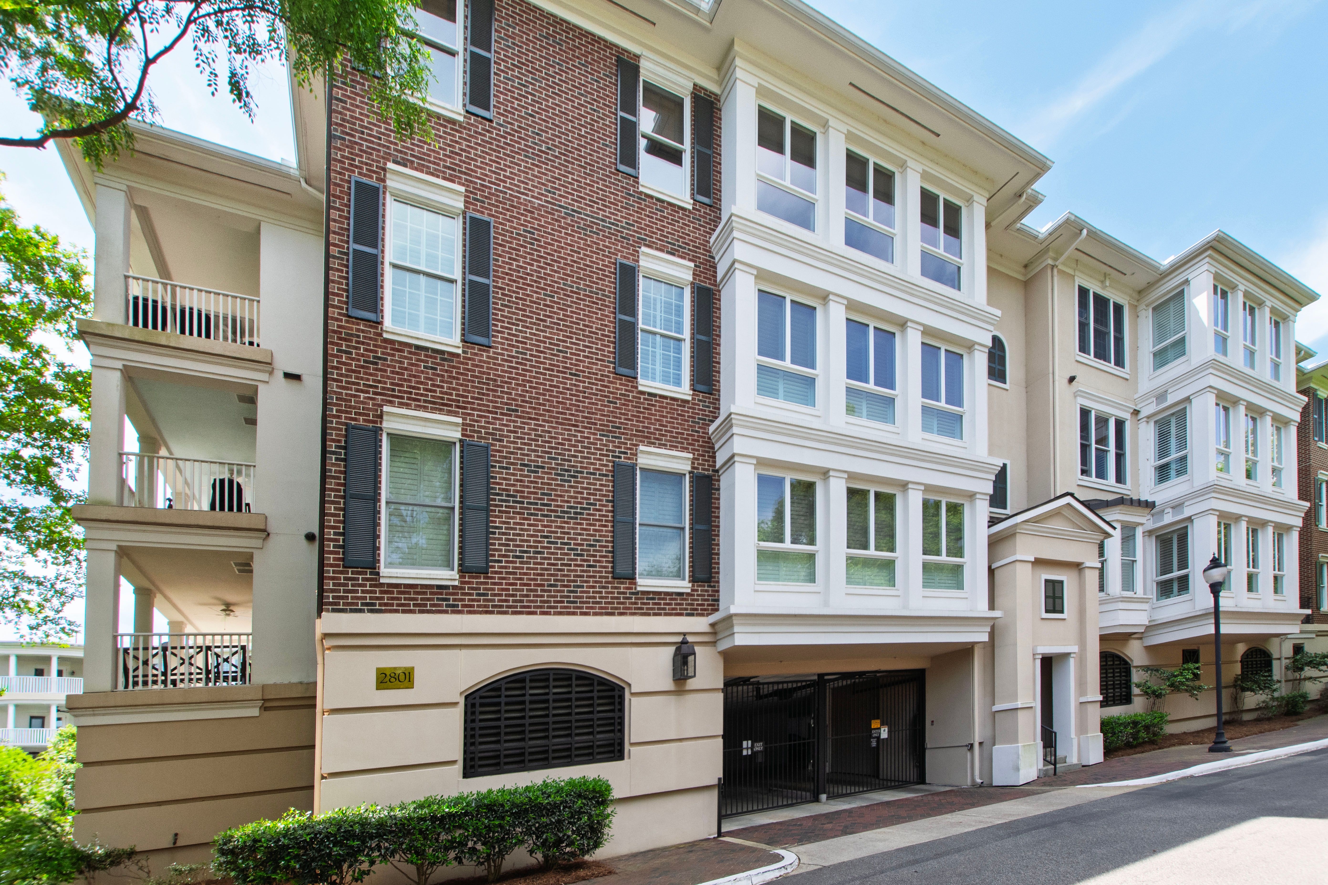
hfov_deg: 100.4
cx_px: 664
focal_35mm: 15
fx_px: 553
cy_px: 442
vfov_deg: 77.3
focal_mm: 10
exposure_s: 1/250
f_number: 8
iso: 400
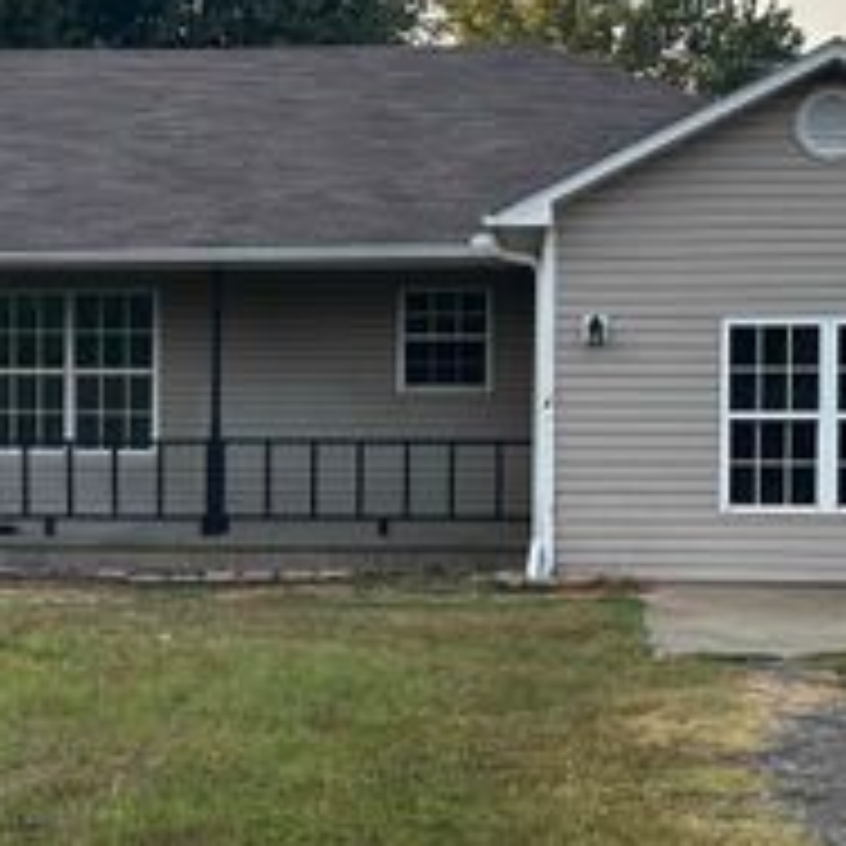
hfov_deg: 15.4
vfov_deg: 15.4
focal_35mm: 113
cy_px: 506
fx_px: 3124
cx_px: 252
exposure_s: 1/350
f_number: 1.78
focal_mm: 6.86
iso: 64
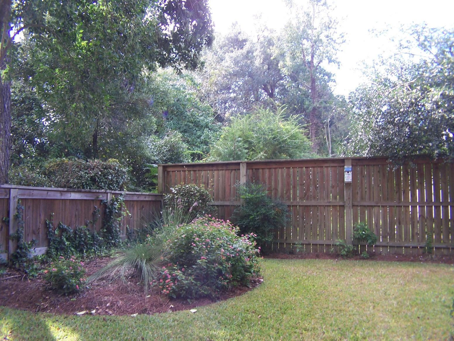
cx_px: 227
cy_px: 170
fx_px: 498
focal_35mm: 38
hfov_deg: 49.0
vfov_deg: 37.7
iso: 80
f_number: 2.8
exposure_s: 1/60
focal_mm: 6.3
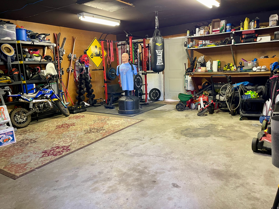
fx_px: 201
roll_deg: +2.0
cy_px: 104
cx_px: 140
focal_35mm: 25
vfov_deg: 54.9
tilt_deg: -11.9
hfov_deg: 69.4
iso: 250
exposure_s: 1/60
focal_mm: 5.1
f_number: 1.6
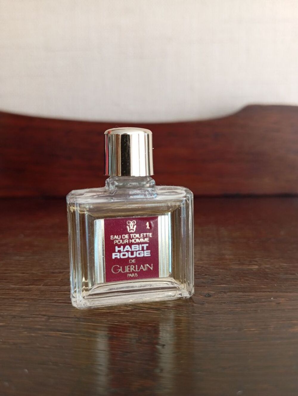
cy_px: 198
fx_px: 321
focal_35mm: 28
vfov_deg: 63.4
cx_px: 149
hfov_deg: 49.9
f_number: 1.8
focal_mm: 4.25
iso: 152
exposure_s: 1/50
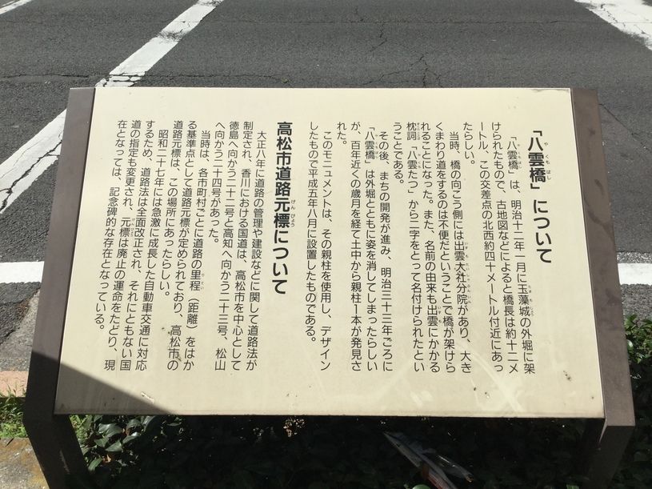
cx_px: 326
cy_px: 244
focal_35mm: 31
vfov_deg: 45.4
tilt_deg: -33.8
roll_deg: -1.1
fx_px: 584
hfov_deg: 58.4
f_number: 2.4
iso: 25
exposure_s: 1/2632
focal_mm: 3.3
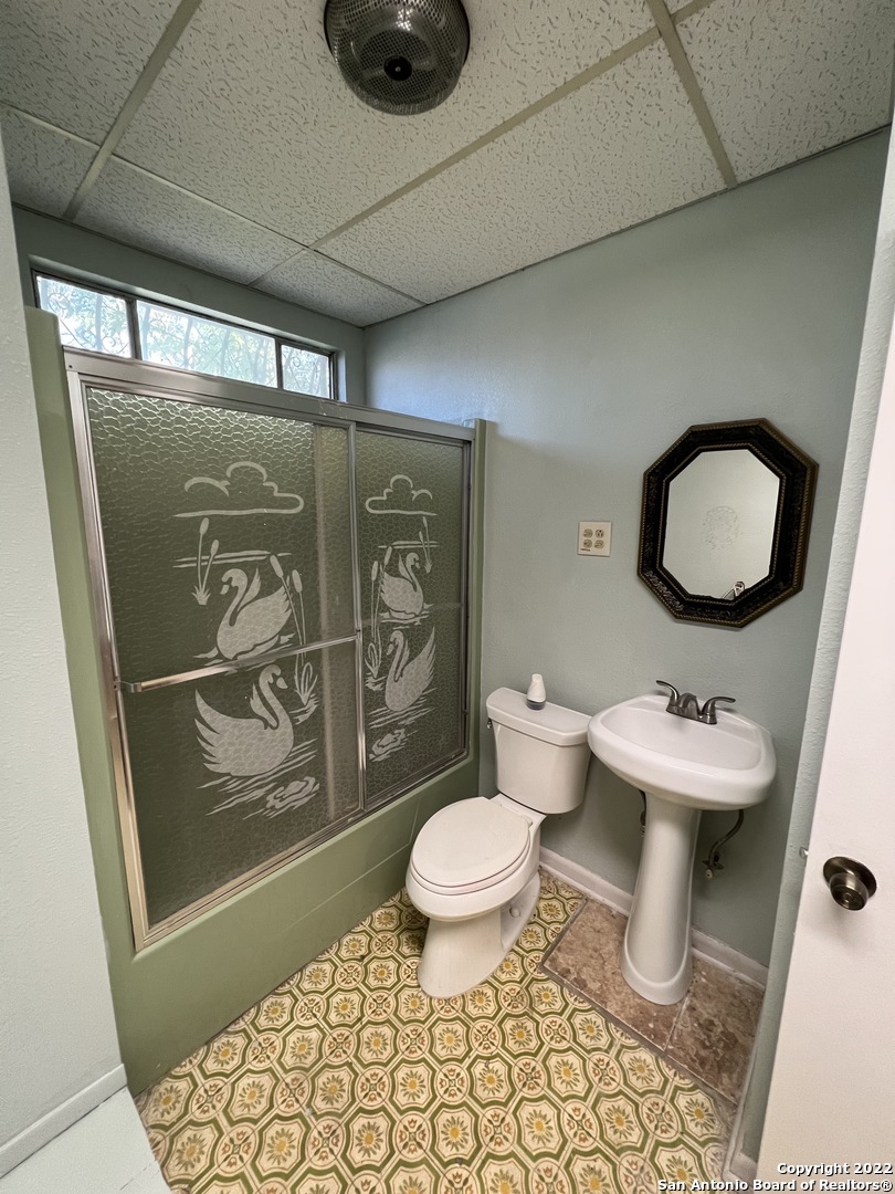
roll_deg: -0.6
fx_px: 448
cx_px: 448
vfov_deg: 106.2
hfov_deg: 89.9
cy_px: 597
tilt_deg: -10.4
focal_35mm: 13
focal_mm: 1.57
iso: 250
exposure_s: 1/120
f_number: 1.8
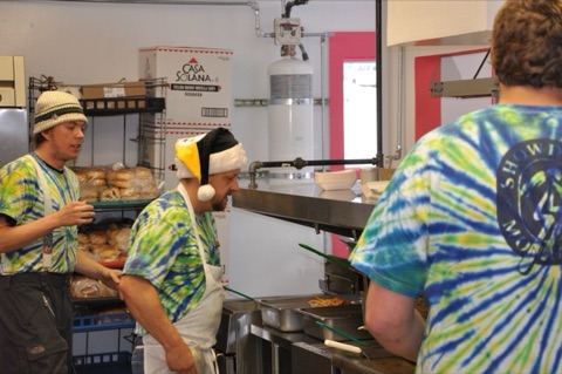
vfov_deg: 14.7
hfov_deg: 21.9
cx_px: 281
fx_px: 1450
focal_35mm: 93
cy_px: 187
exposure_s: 1/100
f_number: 5.3
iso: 800
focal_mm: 62
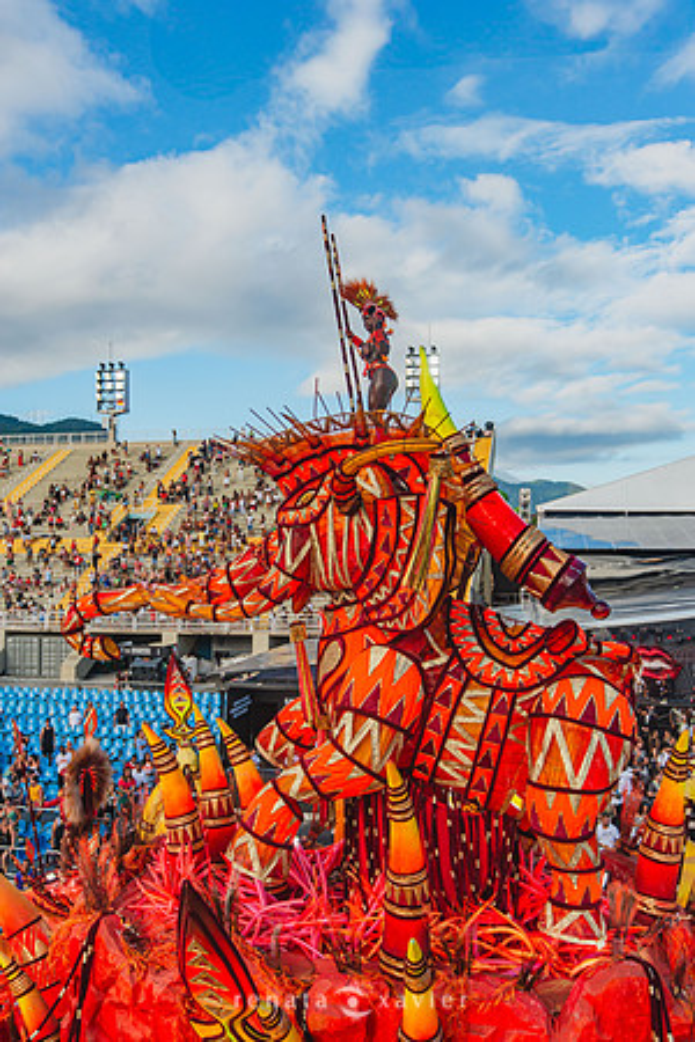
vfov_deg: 60.3
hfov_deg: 42.3
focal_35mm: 31
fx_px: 898
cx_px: 348
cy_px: 521
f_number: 4
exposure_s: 1/3200
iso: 200
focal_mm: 31
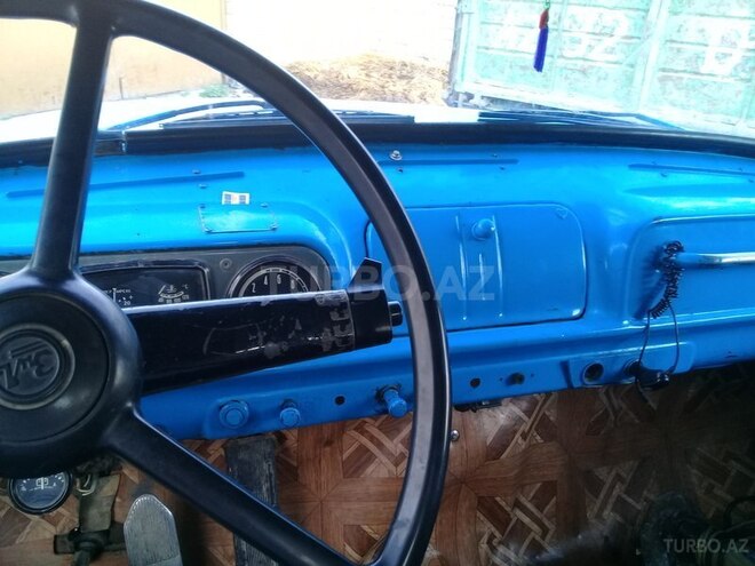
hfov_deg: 58.4
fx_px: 676
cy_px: 283
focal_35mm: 31
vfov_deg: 45.4
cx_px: 378
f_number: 2.2
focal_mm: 3.3
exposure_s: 1/50
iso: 64
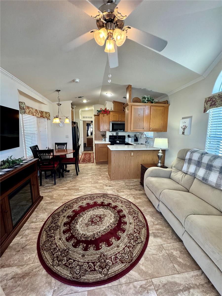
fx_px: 120
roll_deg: -0.2
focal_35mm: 14
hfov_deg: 85.7
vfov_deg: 102.1
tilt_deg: -8.0
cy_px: 148
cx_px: 111
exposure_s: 1/120
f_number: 2.2
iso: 250
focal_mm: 2.22
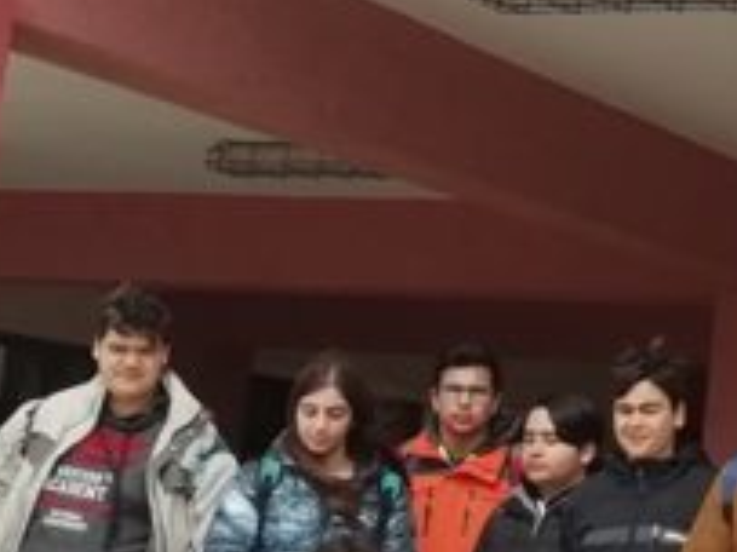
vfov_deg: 12.2
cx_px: 1046
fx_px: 2575
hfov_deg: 15.3
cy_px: 218
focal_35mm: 121
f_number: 2.2
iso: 50
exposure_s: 1/957
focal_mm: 3.46
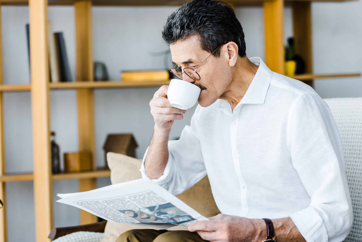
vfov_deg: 12.2
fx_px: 1127
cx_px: 181
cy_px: 121
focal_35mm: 112
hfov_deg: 18.3
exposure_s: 1/160
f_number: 3.5
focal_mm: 112
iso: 320
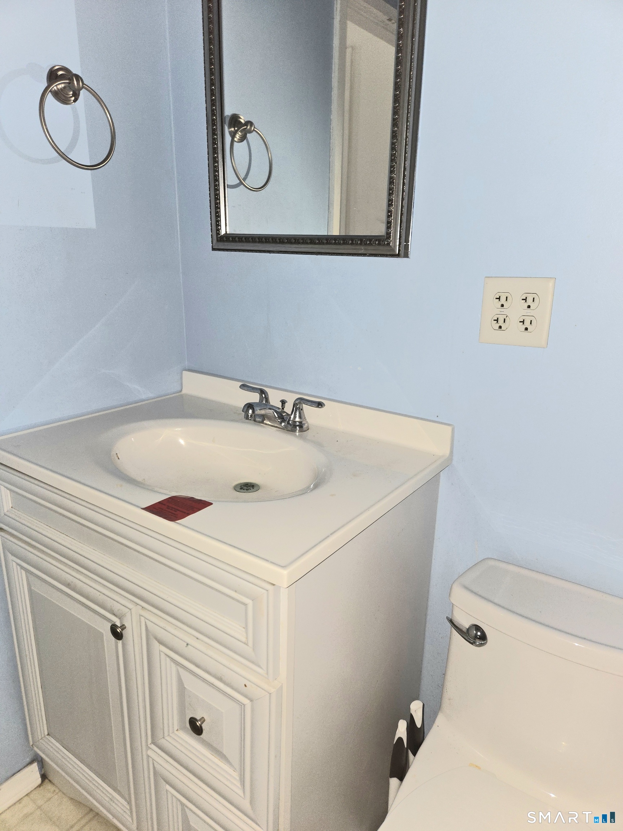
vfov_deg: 73.9
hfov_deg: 58.9
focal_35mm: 23
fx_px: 552
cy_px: 416
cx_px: 312
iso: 100
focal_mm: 5.4
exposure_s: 1/42.4
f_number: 1.8
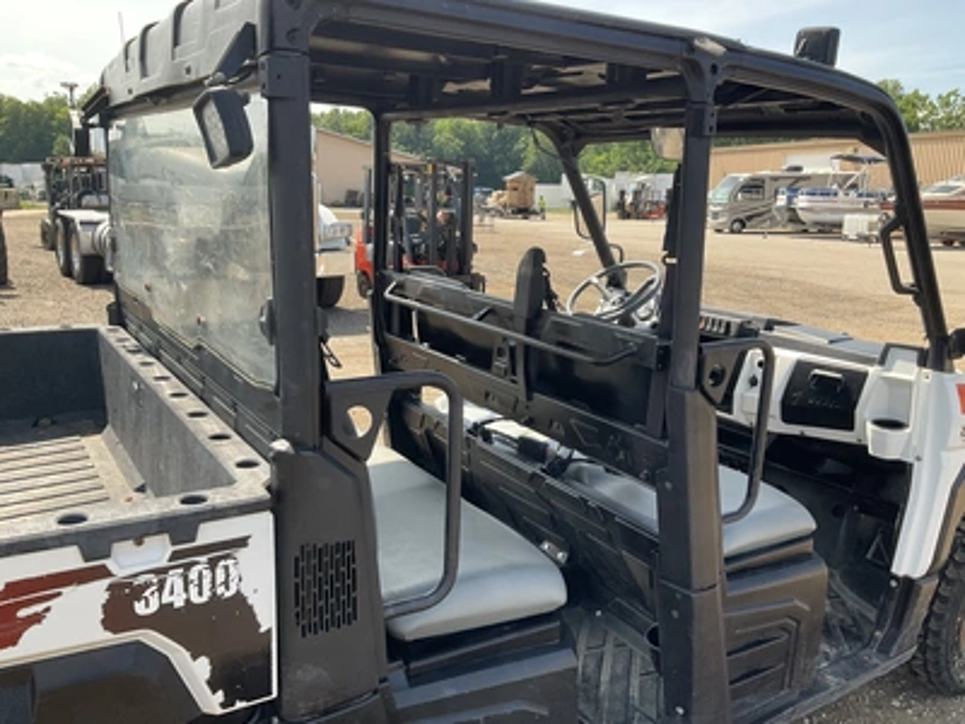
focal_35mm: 29
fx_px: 808
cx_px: 482
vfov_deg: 48.2
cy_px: 362
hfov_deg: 61.7
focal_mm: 3
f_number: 1.8
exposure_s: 1/412
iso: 25
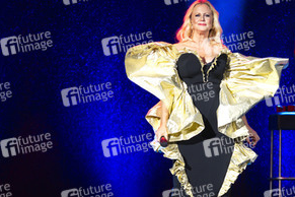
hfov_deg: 6.3
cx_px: 202
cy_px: 120
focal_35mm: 325
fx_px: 2663
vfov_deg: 4.2
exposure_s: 1/160
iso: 1600
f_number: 2.8
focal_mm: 210
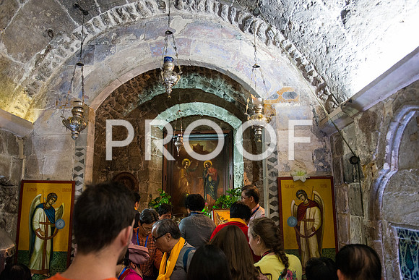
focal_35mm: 28
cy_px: 140
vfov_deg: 46.4
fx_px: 326
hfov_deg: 65.5
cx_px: 210
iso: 3200
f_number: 2.8
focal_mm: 28
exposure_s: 1/50
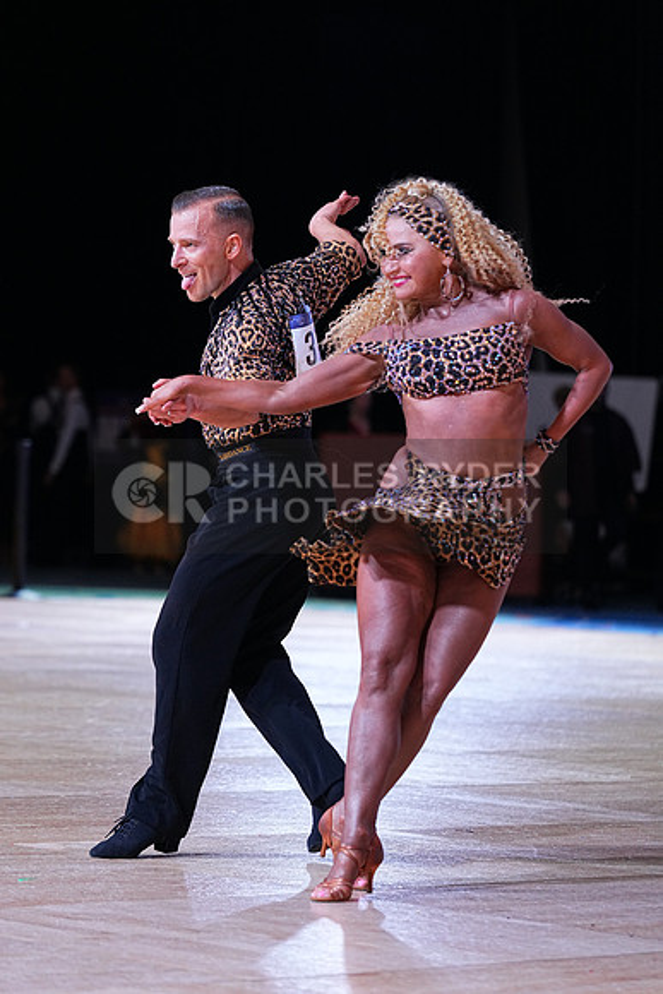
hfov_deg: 8.9
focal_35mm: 154
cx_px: 332
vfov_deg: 13.3
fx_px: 4251
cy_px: 497
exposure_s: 1/500
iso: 2500
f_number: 4
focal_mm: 154
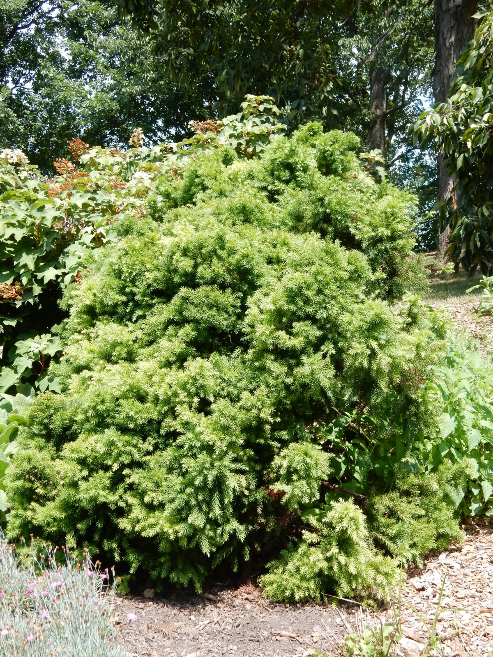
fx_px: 968
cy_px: 328
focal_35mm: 51
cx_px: 246
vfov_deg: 37.5
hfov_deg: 28.6
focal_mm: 9
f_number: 4.5
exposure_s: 1/320
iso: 125
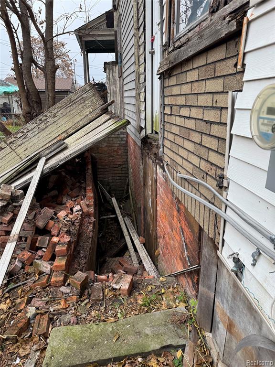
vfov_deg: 71.6
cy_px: 184
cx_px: 138
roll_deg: +0.1
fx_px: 254
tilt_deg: -18.3
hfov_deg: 56.8
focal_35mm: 24
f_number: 1.78
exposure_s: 1/79
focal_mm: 6.76
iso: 200
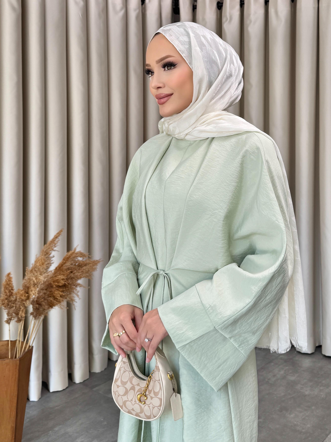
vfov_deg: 71.6
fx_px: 306
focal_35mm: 24
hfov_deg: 56.8
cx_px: 166
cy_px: 221
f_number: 1.78
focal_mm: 6.76
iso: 80
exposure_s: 1/199
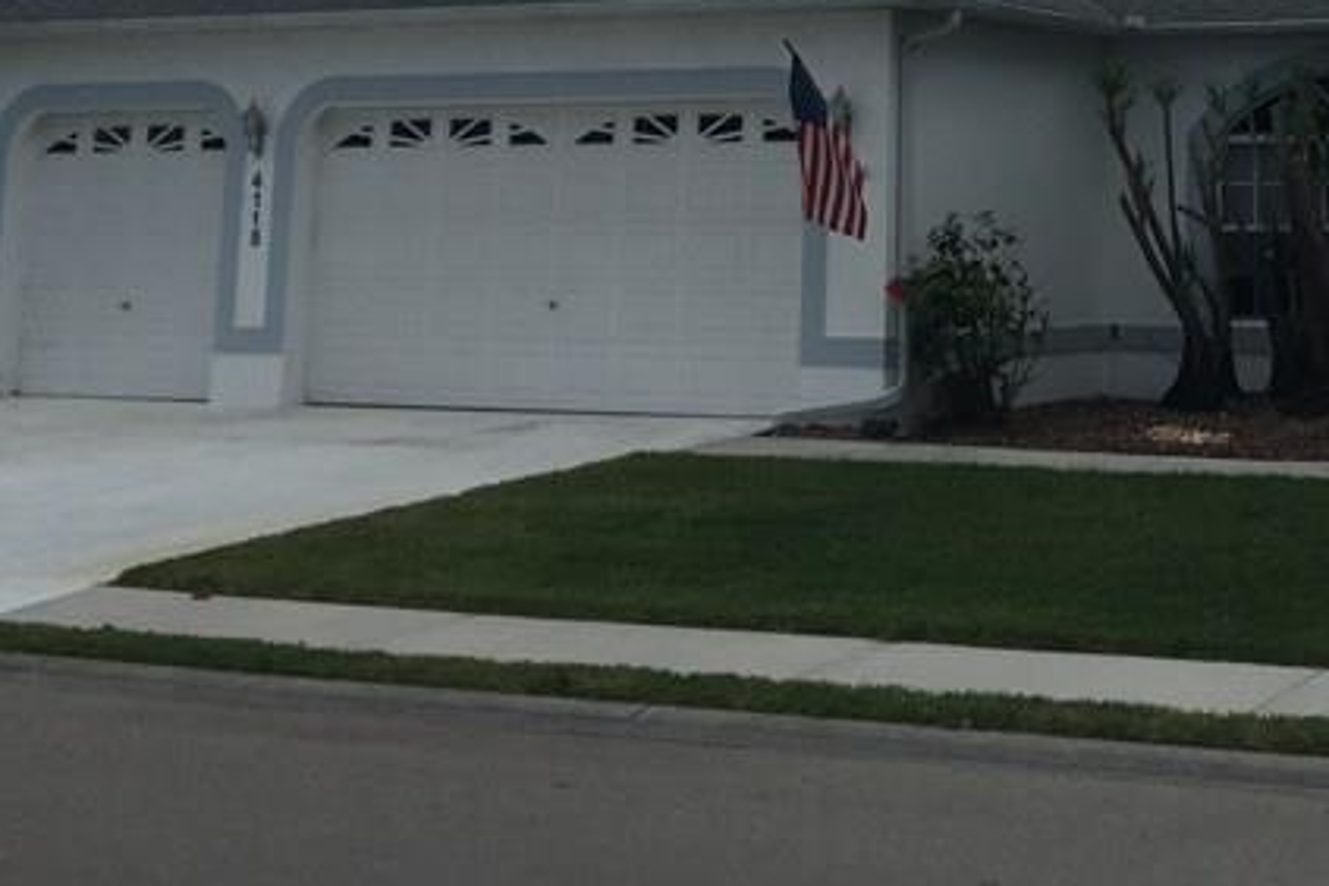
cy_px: -167
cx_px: 1203
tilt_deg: +9.7
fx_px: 2695
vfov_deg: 17.8
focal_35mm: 73
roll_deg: -0.3
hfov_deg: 26.7
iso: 32
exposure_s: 1/4405
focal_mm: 4.15
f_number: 2.2
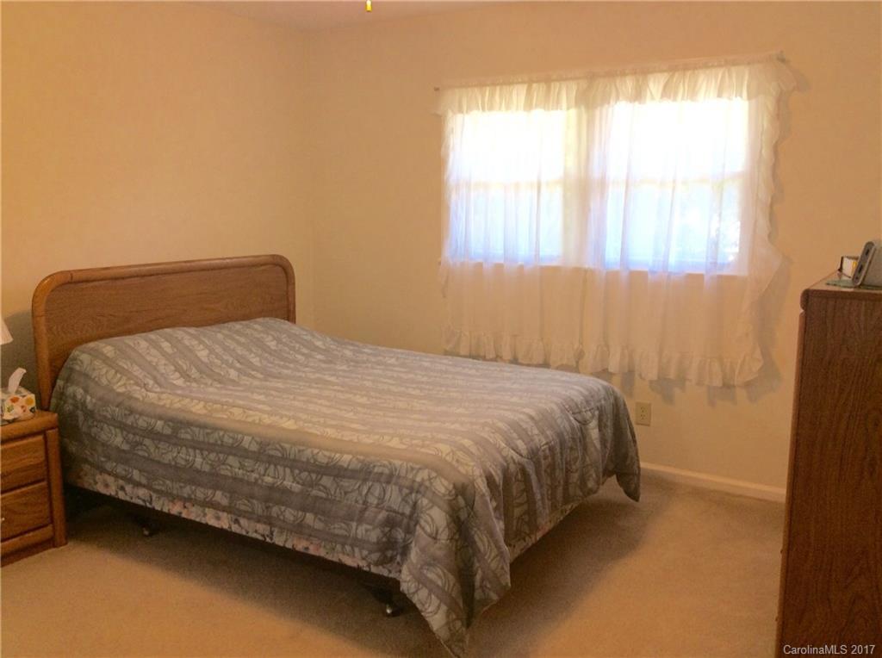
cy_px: 329
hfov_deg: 56.9
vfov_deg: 44.0
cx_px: 441
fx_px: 814
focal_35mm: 32
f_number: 2.4
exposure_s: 1/24
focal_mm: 3.3
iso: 32
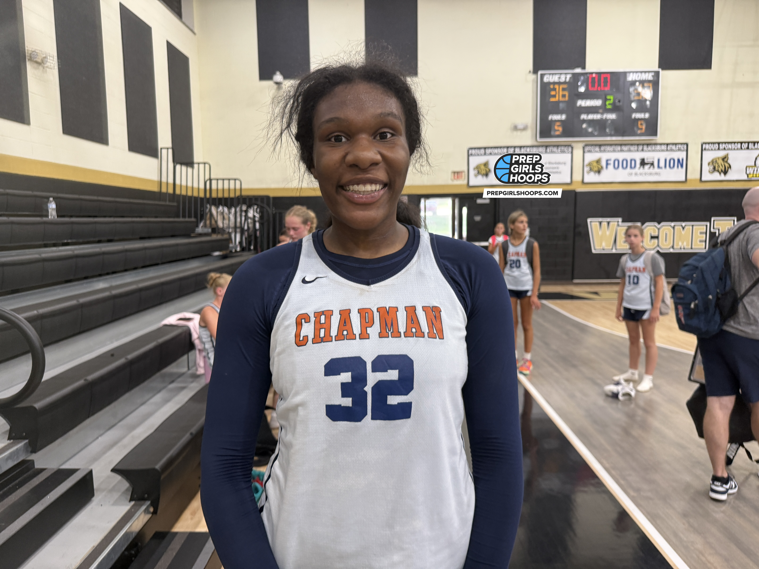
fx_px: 526
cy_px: 284
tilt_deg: -5.7
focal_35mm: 24
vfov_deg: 56.8
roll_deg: +0.7
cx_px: 380
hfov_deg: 71.6
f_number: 1.78
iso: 250
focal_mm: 6.76
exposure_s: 1/60
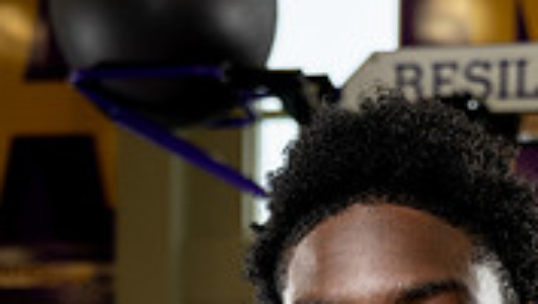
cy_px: 669
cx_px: 413
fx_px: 1328
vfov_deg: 11.4
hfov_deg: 22.6
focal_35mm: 93
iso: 640
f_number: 4
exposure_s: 1/250
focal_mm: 35
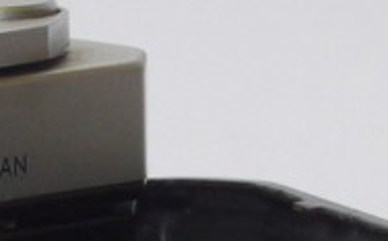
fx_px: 4299
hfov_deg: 5.2
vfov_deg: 3.2
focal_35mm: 407
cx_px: -58
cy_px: 556
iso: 800
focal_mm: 30
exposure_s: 1/80
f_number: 10
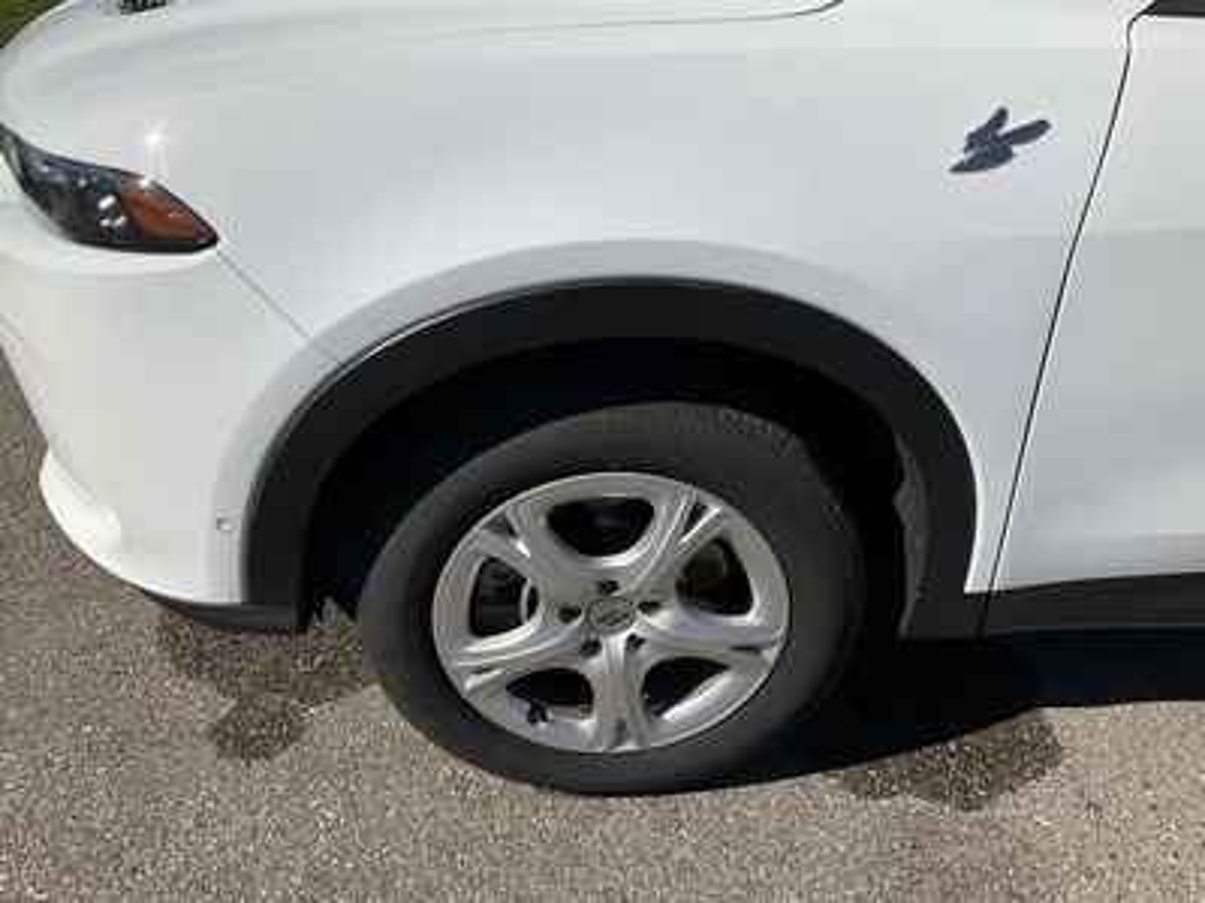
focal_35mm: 29
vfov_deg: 48.2
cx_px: 602
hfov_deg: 61.7
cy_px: 452
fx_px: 1010
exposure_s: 1/4065
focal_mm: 3
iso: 25
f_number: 1.8
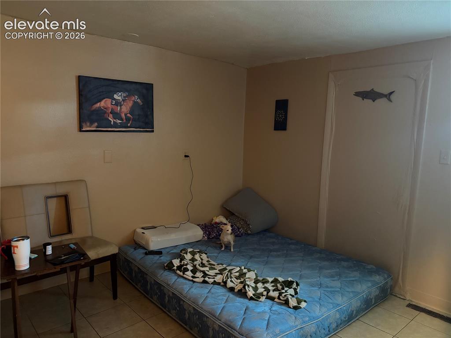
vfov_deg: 53.0
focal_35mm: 26
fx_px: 339
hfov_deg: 67.3
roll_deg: -1.1
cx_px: 226
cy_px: 169
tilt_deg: -7.8
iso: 1000
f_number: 1.6
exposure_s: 1/30
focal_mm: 5.96
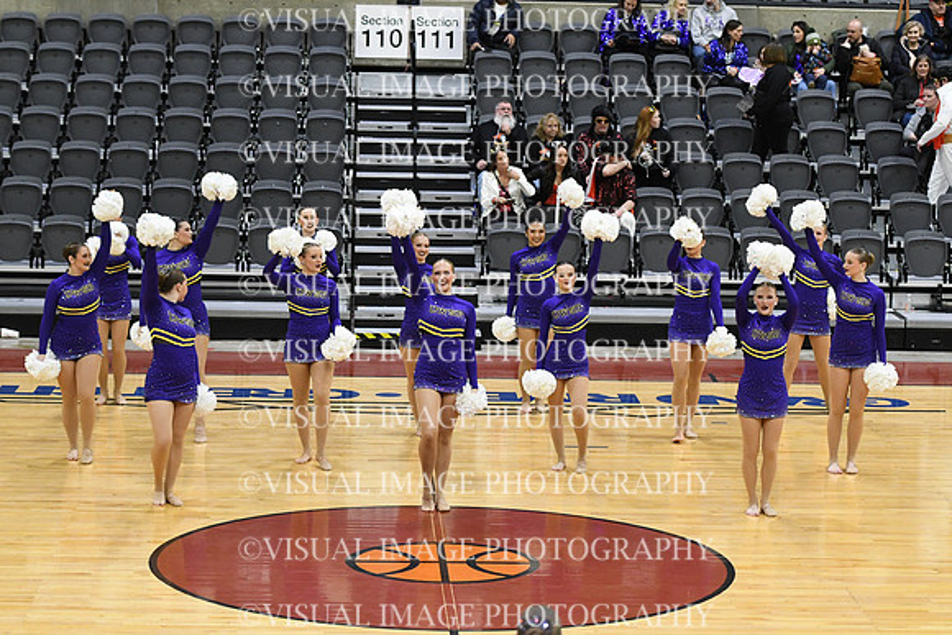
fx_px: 2777
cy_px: 318
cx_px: 476
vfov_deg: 13.0
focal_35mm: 105
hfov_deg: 19.5
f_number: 2.8
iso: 3200
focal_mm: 70
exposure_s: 1/400
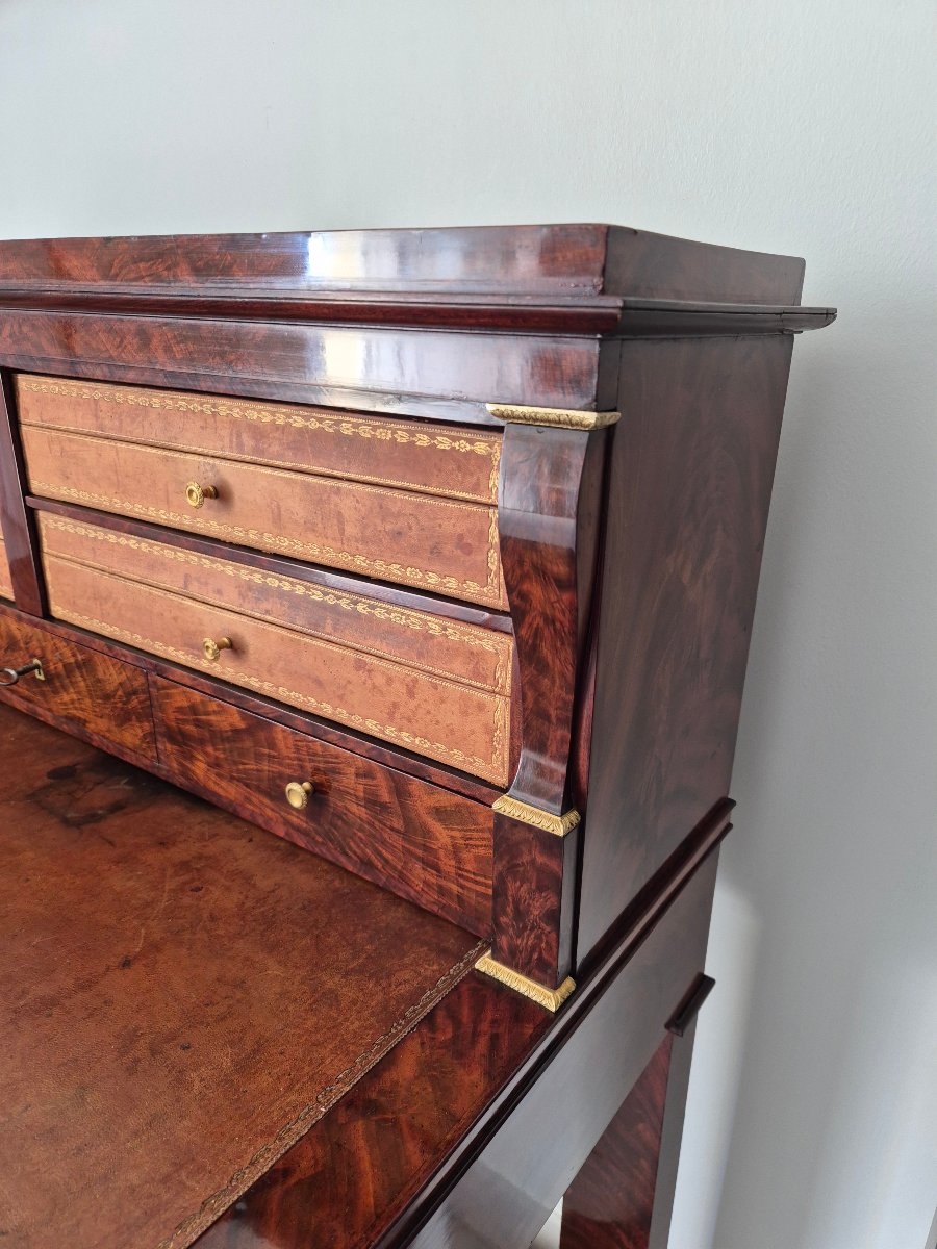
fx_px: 830
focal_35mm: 23
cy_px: 624
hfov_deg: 58.9
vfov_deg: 73.9
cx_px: 468
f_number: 1.8
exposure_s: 1/180
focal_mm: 5.4
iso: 160
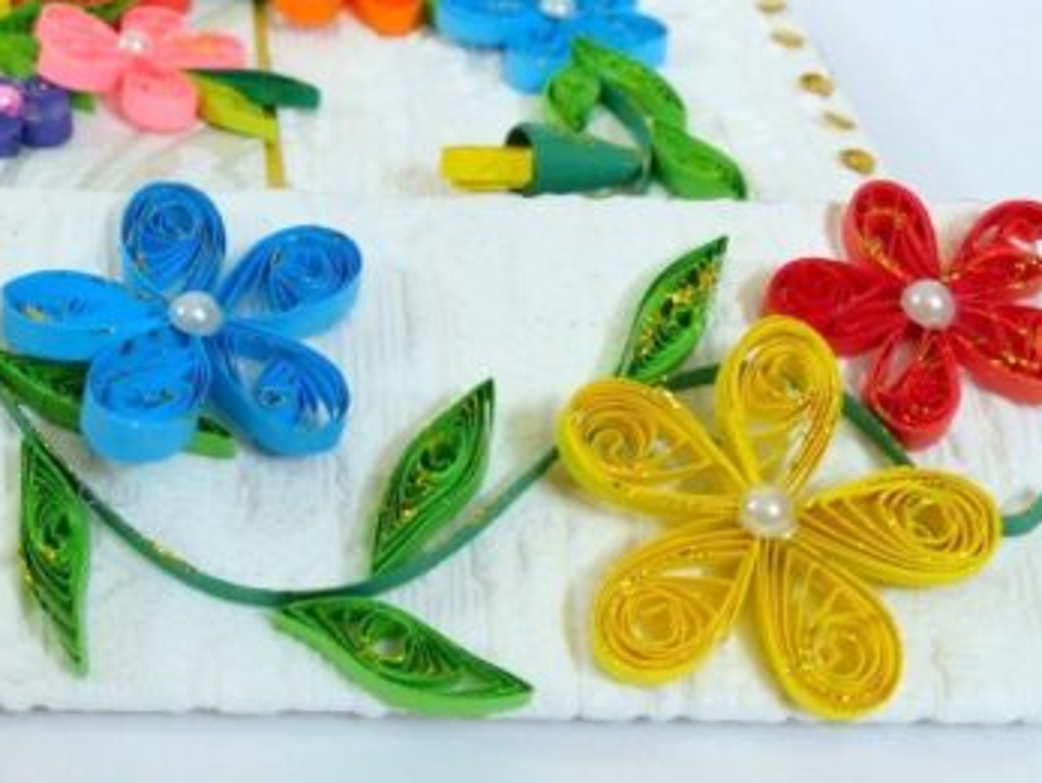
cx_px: 198
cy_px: 195
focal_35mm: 76
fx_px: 2290
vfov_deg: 19.3
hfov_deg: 25.2
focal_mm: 7.8
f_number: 2.8
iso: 400
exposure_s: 1/25
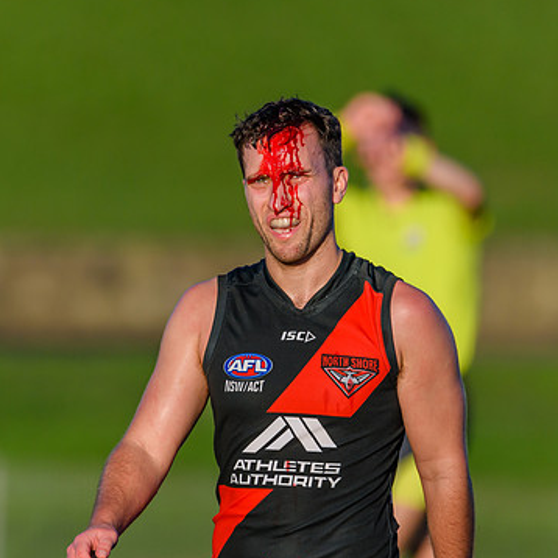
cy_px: 261
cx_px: 275
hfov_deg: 1.6
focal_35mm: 1125
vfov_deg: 1.6
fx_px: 20517
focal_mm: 600
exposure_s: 1/2000
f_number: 6.3
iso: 800
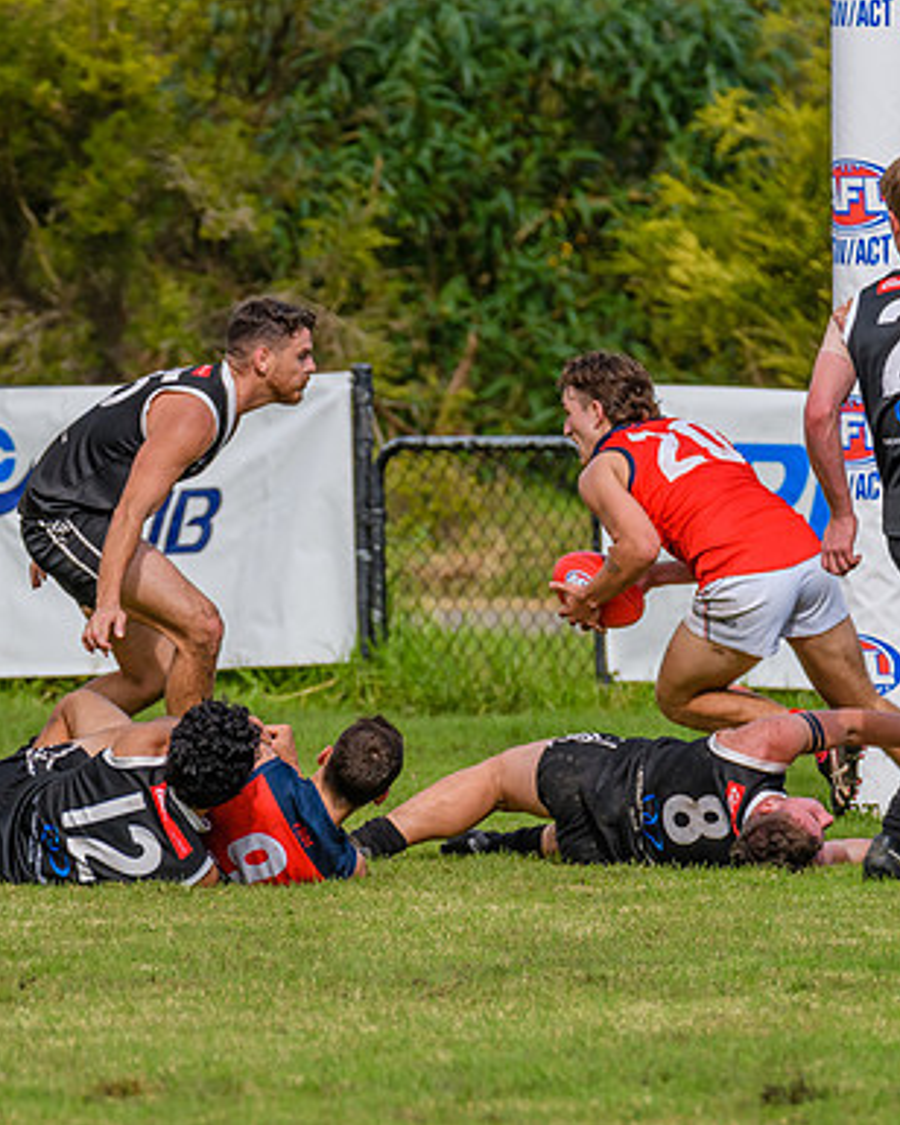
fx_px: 25738
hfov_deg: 2.0
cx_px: 503
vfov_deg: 2.5
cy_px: 766
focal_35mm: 773
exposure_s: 1/2000
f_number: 7.1
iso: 800
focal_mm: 400
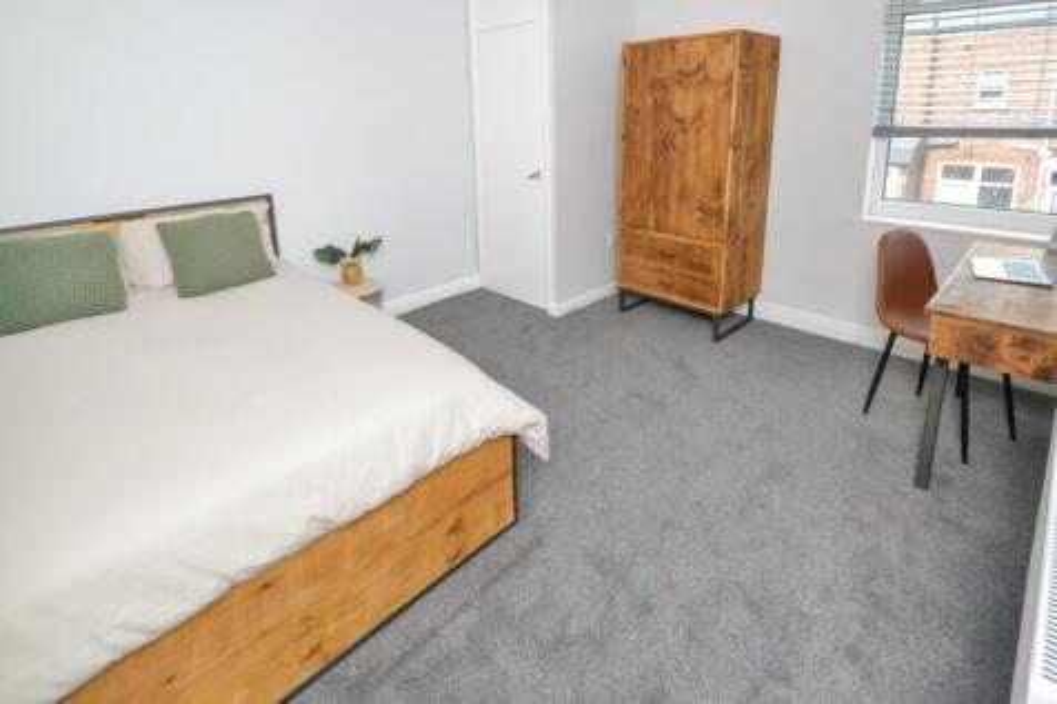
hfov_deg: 100.4
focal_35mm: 15
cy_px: 352
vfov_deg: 77.3
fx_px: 440
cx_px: 528
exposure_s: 1/160
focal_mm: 10
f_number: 8
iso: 1600
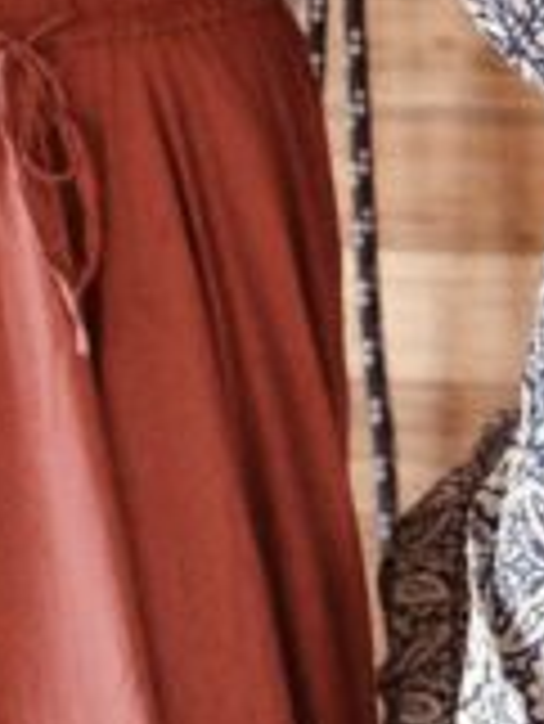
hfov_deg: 4.8
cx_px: 1569
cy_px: -479
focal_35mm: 299
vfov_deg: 6.5
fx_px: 6257
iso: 2000
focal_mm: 50
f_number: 2.8
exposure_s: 1/400
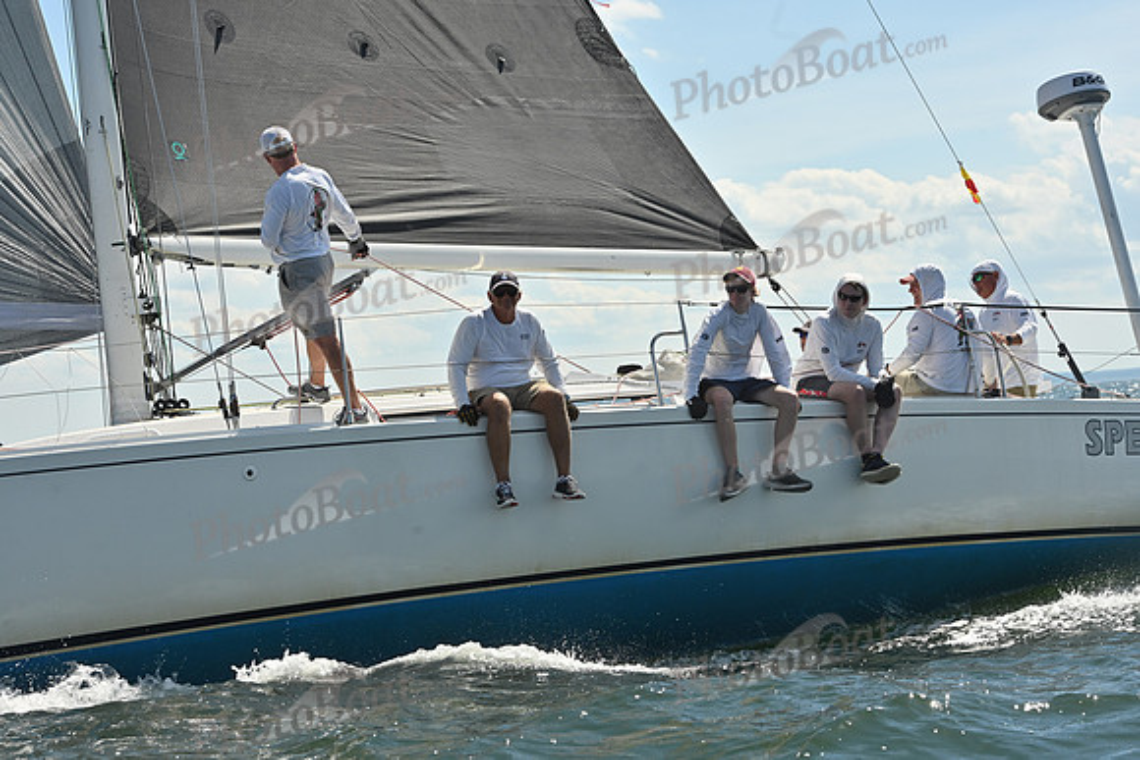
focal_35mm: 92
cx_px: 570
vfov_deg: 14.9
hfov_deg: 22.1
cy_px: 380
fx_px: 2914
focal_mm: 92
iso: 250
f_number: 10
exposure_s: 1/1000
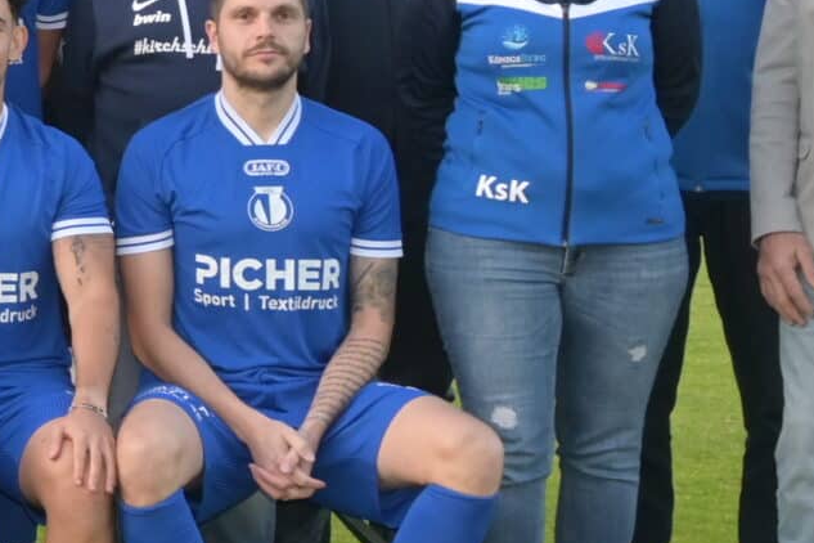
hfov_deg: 13.3
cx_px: -484
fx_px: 3239
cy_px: -36
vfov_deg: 9.5
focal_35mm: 143
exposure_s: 1/200
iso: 200
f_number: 4
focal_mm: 21
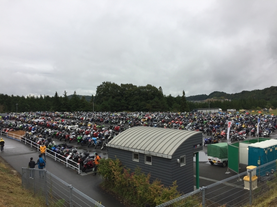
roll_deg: -0.5
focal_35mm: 29
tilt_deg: -0.9
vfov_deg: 48.2
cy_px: 104
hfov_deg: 61.7
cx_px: 138
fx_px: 232
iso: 32
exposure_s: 1/260
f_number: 2.2
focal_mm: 4.15
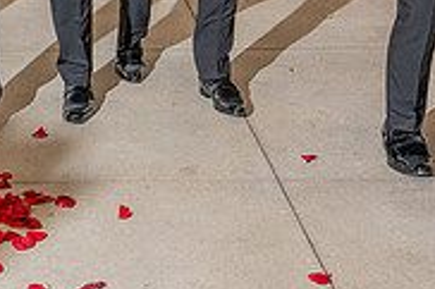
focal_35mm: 107
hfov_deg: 18.6
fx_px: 1292
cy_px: -156
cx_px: -12
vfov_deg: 12.1
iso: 800
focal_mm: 33.5
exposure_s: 1/200
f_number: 4
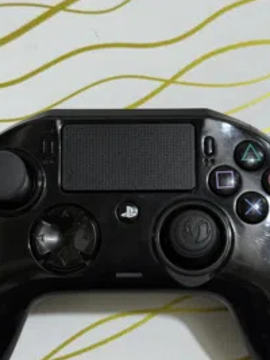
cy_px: 201
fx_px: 749
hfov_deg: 20.4
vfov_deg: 27.0
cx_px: 124
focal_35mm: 72
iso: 250
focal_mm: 6.76
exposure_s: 1/50
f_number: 1.78
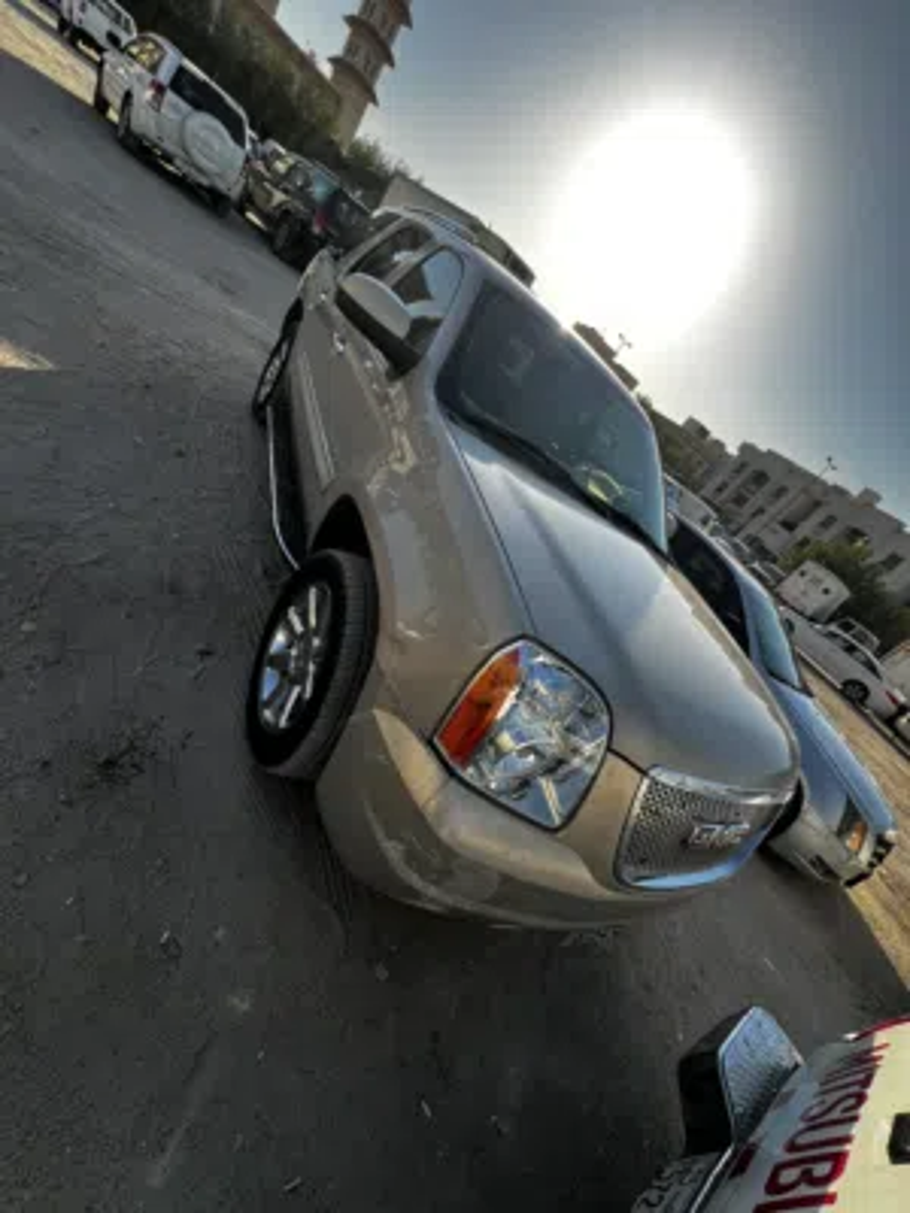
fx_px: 456
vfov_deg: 106.2
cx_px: 455
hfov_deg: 89.9
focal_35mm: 13
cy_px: 606
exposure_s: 1/681
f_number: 1.8
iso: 32
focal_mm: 1.57
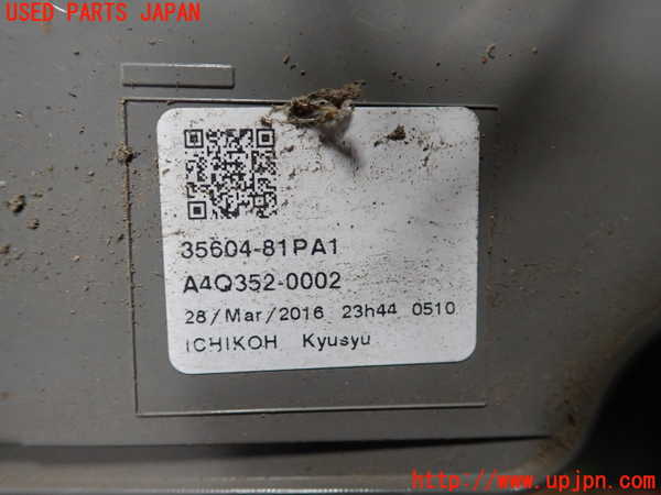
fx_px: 573
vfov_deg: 46.8
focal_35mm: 30
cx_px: 330
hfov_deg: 60.0
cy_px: 248
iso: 320
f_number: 2.3
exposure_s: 1/125
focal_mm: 5.5
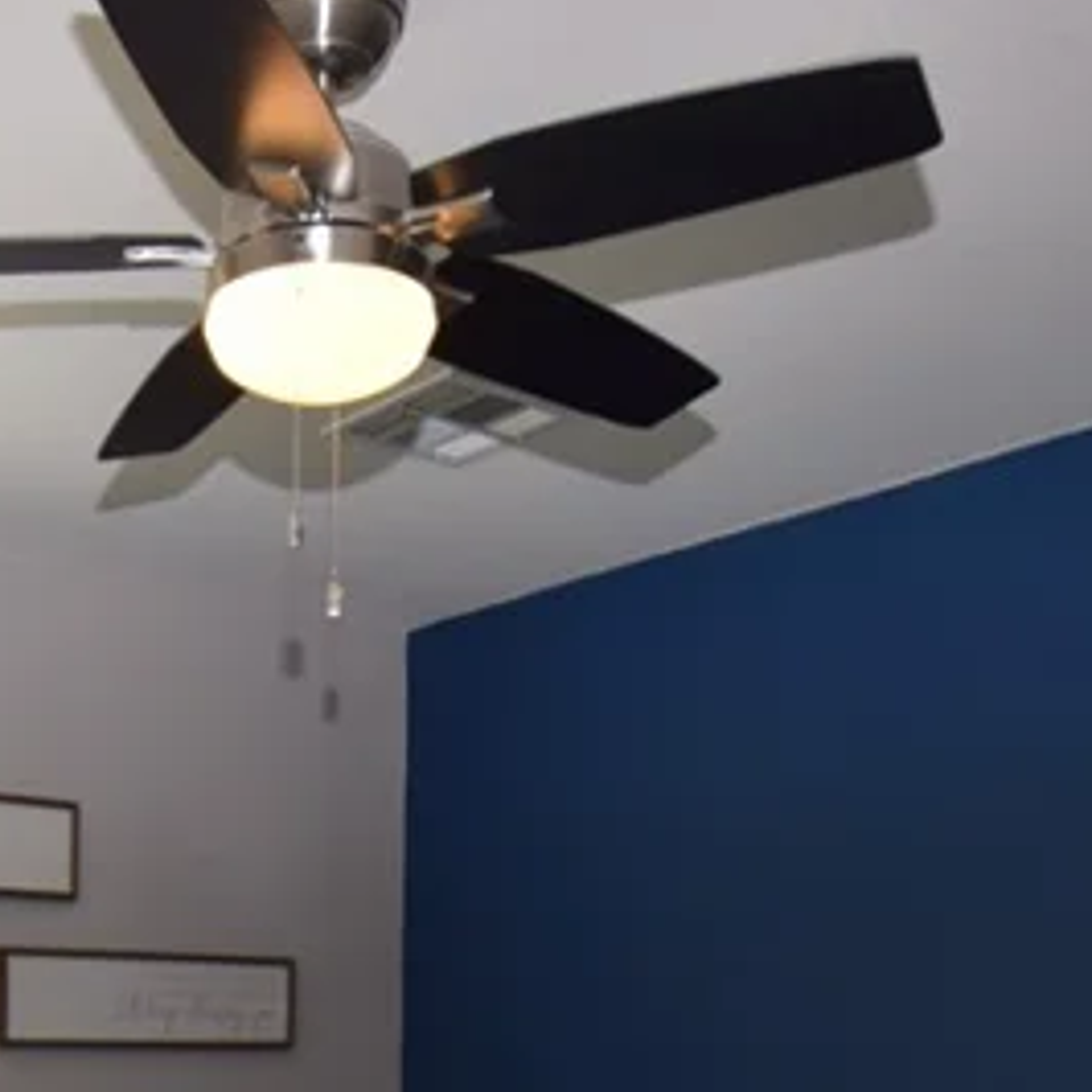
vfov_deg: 30.3
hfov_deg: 33.0
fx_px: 1749
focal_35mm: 49
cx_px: 123
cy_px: 1262
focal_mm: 10
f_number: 5.6
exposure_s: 1/125
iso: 220
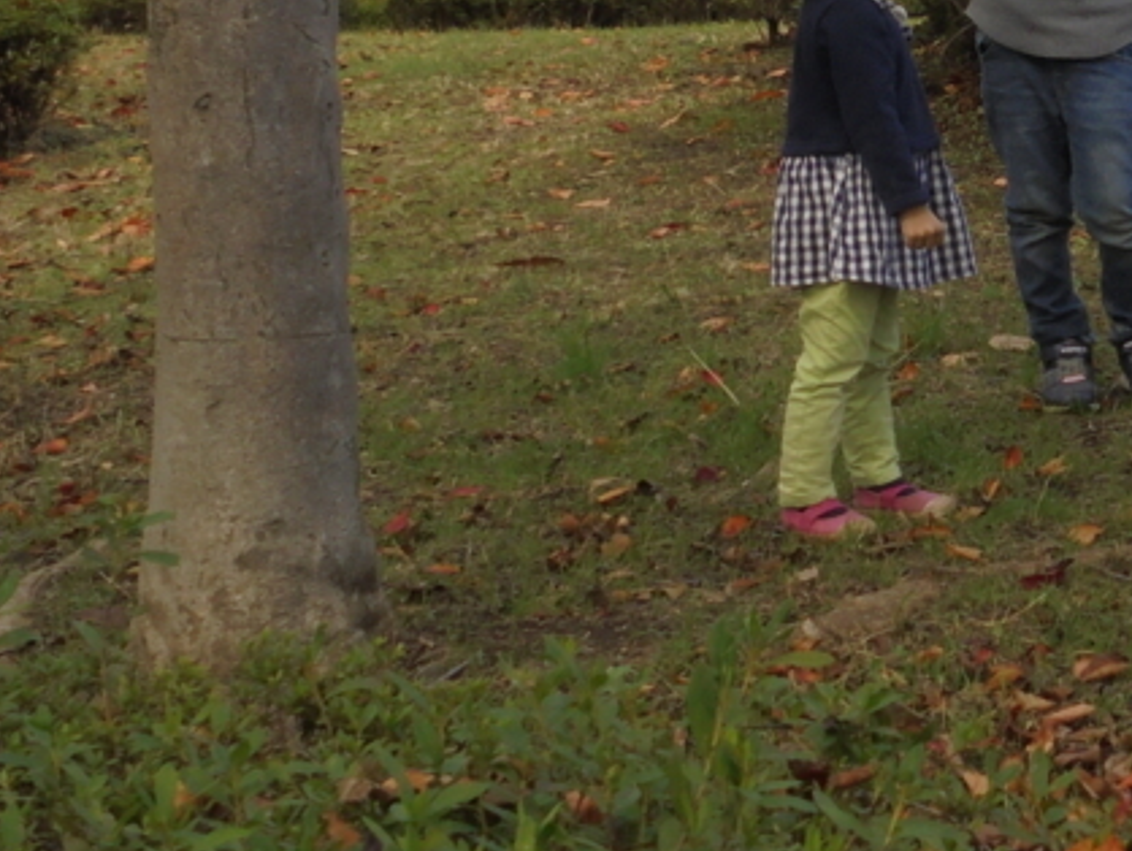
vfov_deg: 12.1
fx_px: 3926
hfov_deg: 16.2
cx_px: 978
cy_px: -125
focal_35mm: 120
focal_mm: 8.9
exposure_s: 1/250
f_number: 4.8
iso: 100
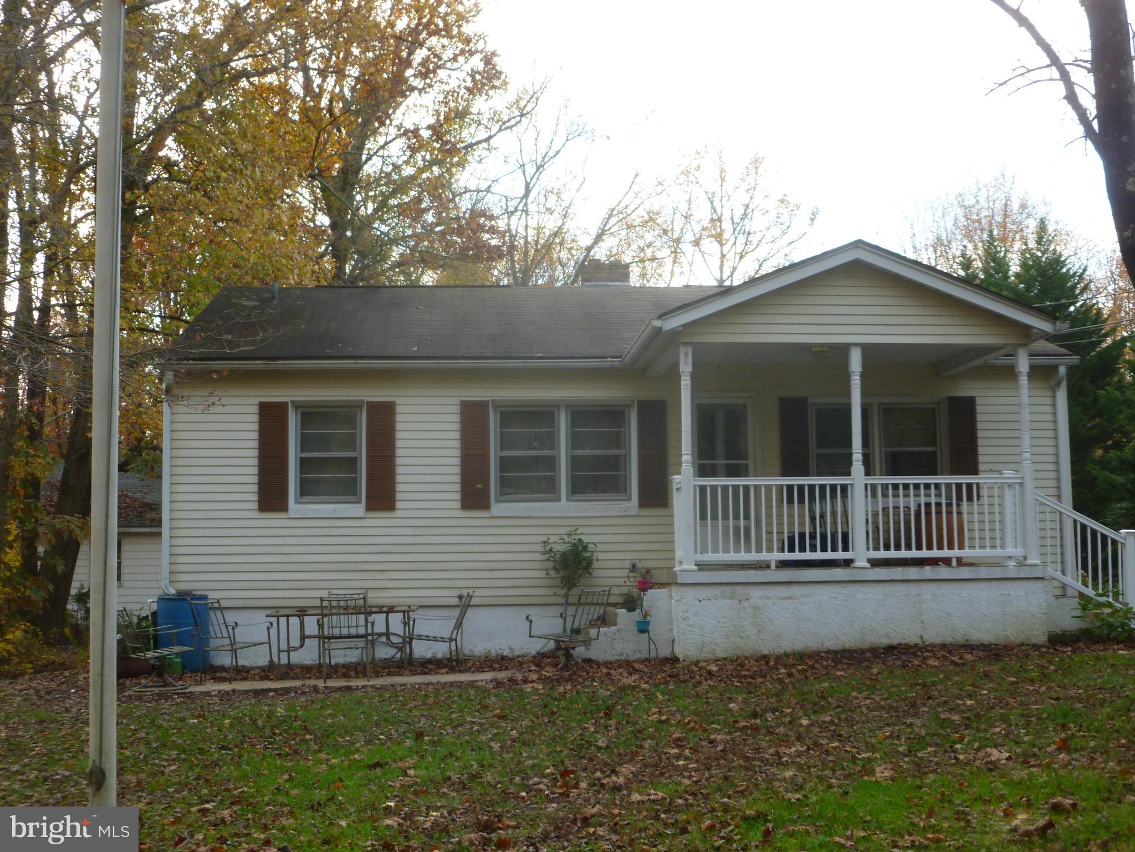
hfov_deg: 45.8
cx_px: 568
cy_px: 426
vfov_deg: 35.1
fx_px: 1344
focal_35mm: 41
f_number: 3.7
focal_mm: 7.4
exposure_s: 1/60
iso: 125
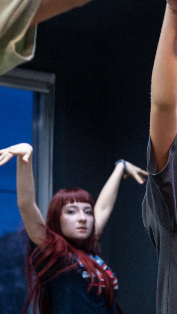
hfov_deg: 9.6
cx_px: 128
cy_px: 202
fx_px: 1052
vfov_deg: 17.0
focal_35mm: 126
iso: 2000
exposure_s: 1/250
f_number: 2.8
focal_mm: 32.9
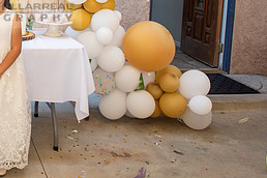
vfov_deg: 24.0
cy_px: 4
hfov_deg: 33.4
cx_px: -6
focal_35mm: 54
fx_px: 400
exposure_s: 1/80
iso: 200
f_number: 4
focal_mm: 24
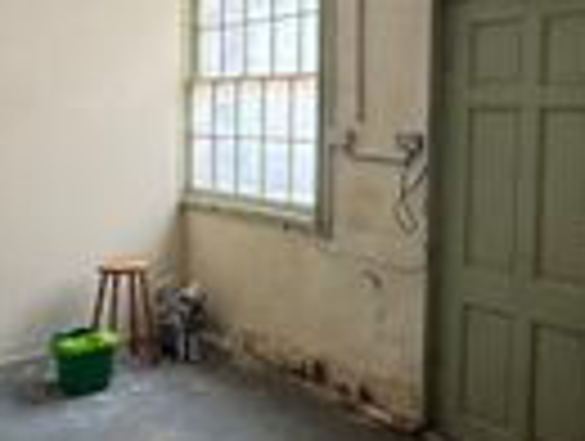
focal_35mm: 43
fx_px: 728
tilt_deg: -3.6
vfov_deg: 33.6
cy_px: 171
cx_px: 356
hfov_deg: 43.5
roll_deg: -0.4
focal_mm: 2.22
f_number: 2.2
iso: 320
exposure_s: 1/60
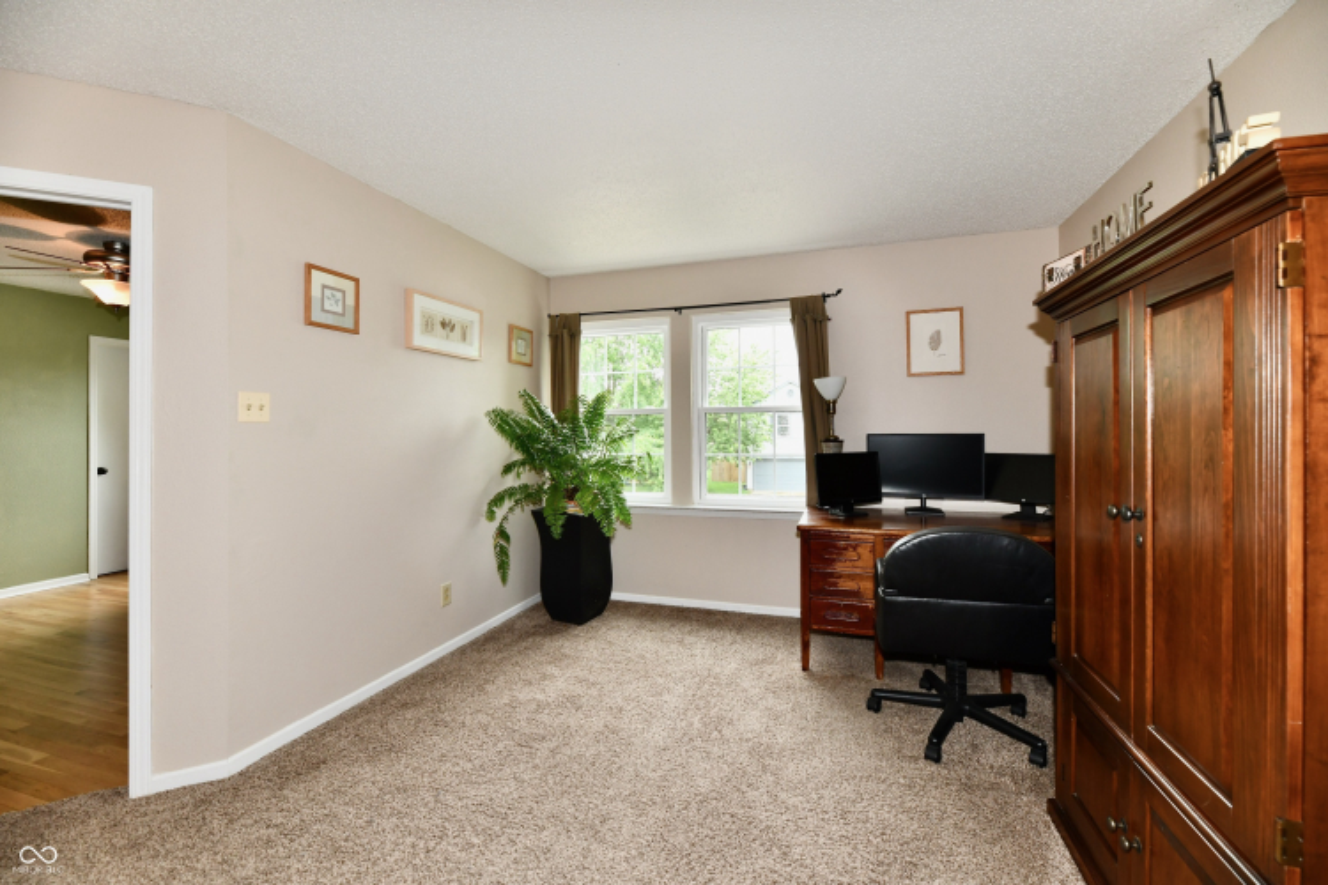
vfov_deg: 81.2
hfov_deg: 104.3
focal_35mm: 14
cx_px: 664
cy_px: 442
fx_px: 516
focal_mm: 14
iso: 640
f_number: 6.3
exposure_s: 1/60
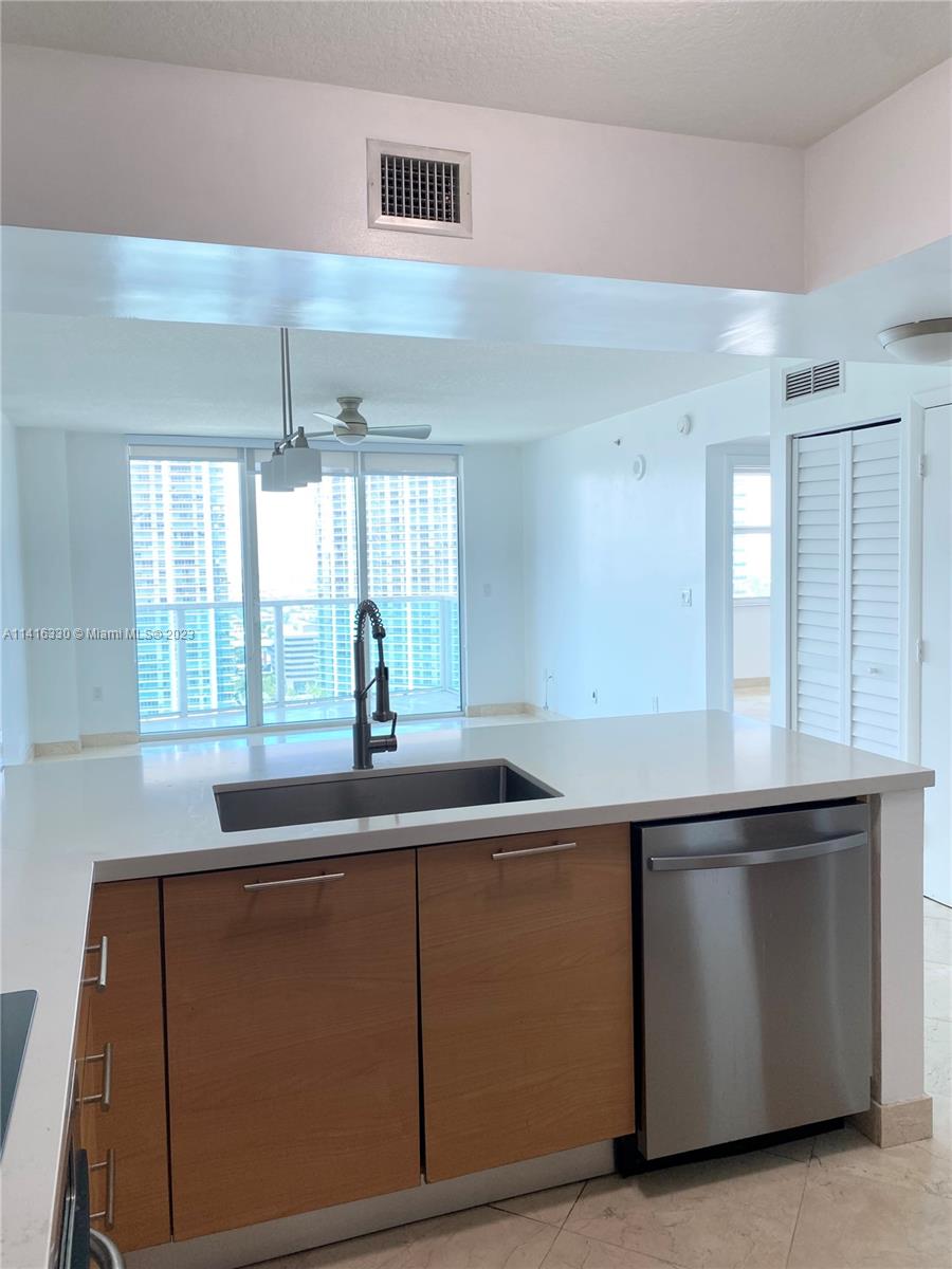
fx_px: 953
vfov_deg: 67.3
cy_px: 634
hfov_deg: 53.1
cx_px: 476
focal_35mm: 26
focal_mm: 4.25
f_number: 1.8
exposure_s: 1/152
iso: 32
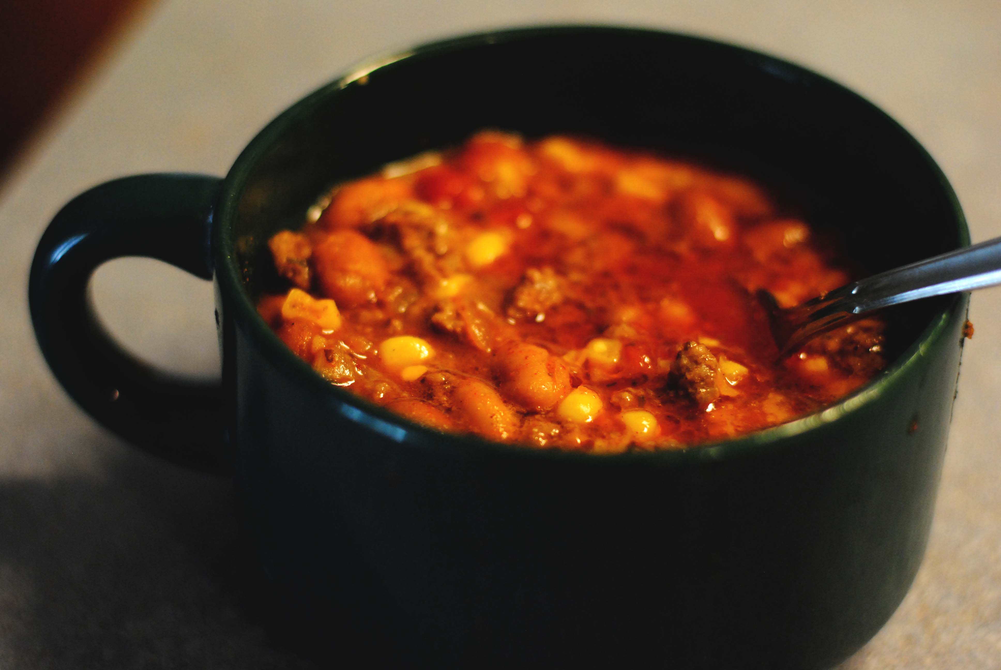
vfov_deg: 18.2
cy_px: 335
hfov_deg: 27.0
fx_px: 2088
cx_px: 500
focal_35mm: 75
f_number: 2.2
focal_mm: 50
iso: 800
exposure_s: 1/100
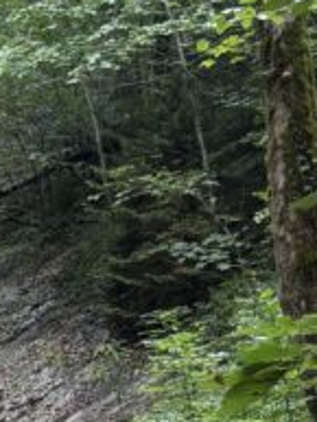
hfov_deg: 10.5
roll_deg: +0.6
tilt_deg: +1.3
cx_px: -94
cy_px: 391
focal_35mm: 138
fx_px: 1683
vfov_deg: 14.1
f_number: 1.6
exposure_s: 1/121
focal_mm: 5.96
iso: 80
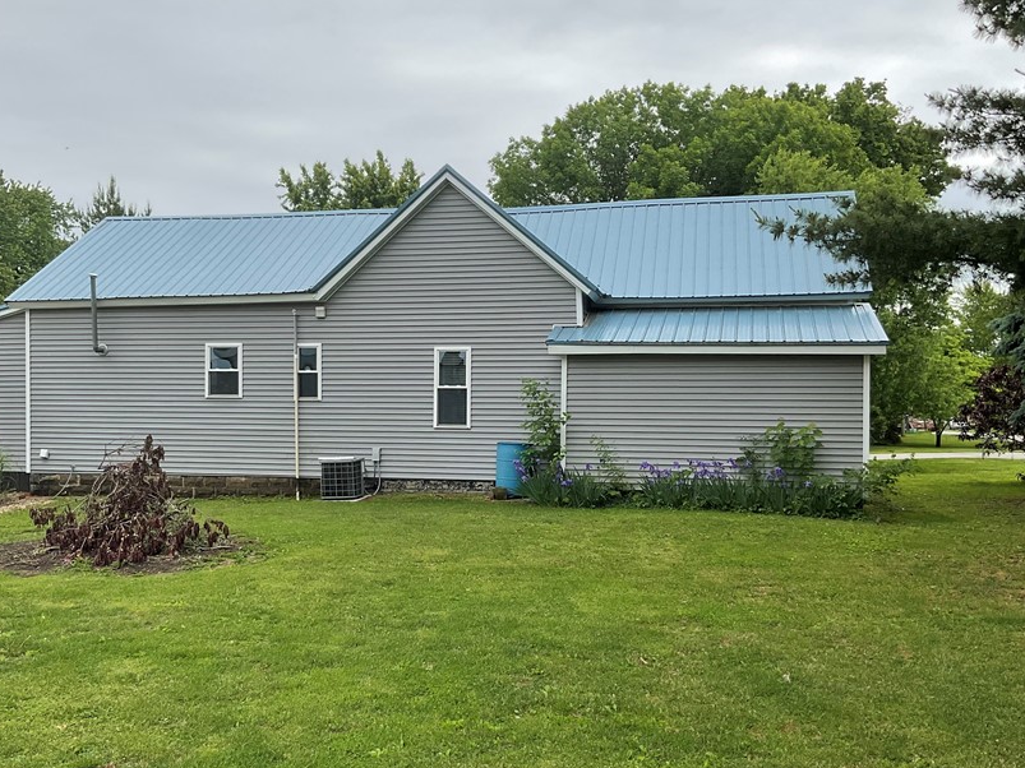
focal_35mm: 37
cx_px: 454
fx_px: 1095
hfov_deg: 50.0
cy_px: 387
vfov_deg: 38.7
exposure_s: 1/883
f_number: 1.8
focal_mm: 3
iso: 16
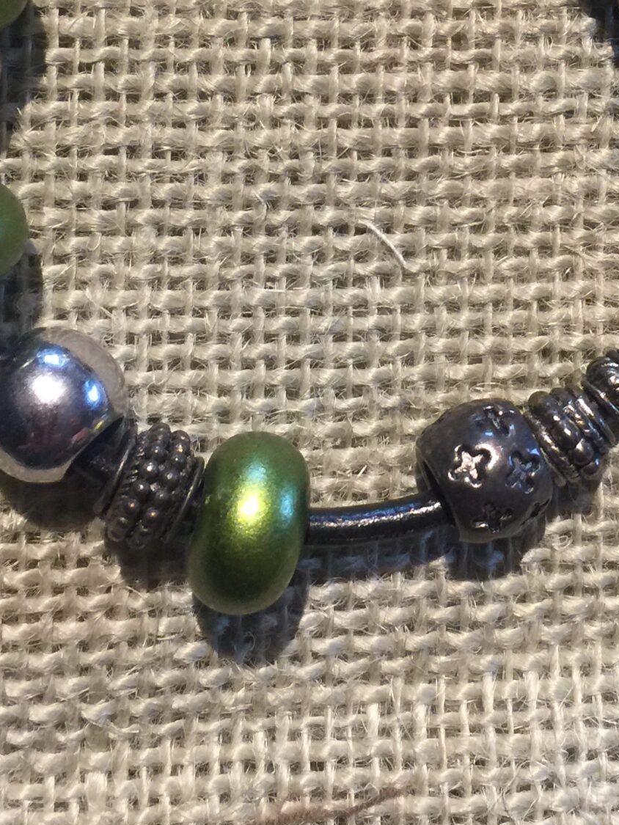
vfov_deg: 28.3
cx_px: 440
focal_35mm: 66
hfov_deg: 22.1
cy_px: 82
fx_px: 1573
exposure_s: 1/30
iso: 50
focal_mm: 4.15
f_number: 2.2
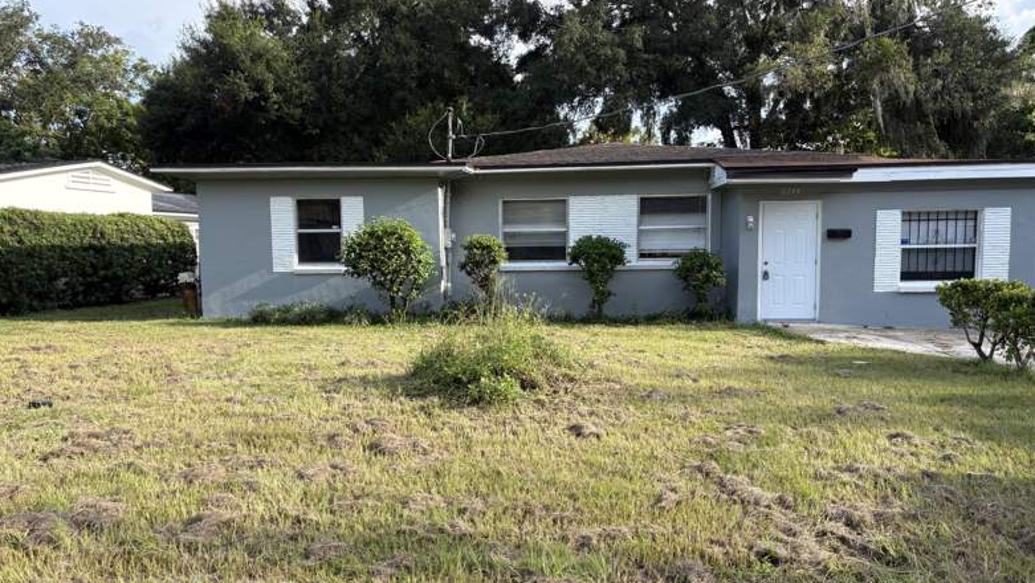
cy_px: 315
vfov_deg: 40.2
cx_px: 512
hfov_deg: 66.0
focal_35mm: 29
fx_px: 796
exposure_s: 1/920
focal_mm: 5.96
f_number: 1.6
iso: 64
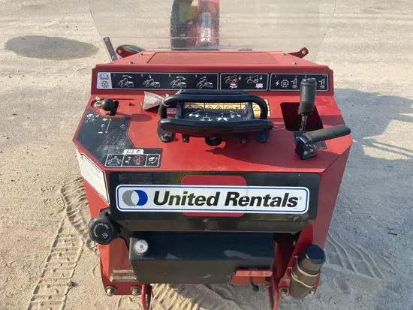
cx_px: 206
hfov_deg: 63.4
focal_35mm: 28
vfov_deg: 49.8
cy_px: 155
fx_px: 334
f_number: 1.8
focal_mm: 3.99
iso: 20
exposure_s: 1/774
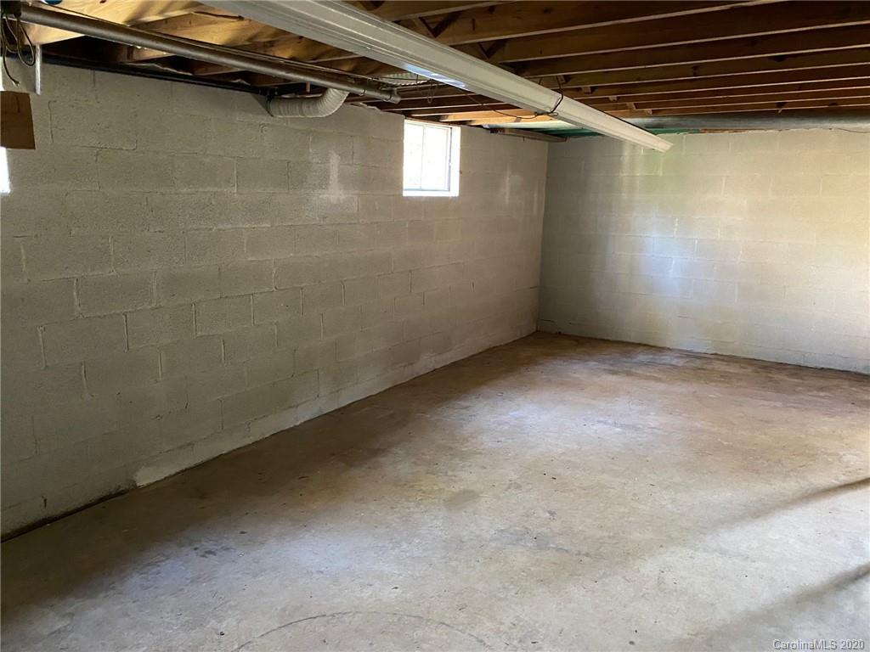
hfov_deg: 67.3
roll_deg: -1.8
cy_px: 326
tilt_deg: -12.0
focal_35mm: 26
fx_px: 653
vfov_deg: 53.1
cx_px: 435
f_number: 1.8
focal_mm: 4.25
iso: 640
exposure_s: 1/30
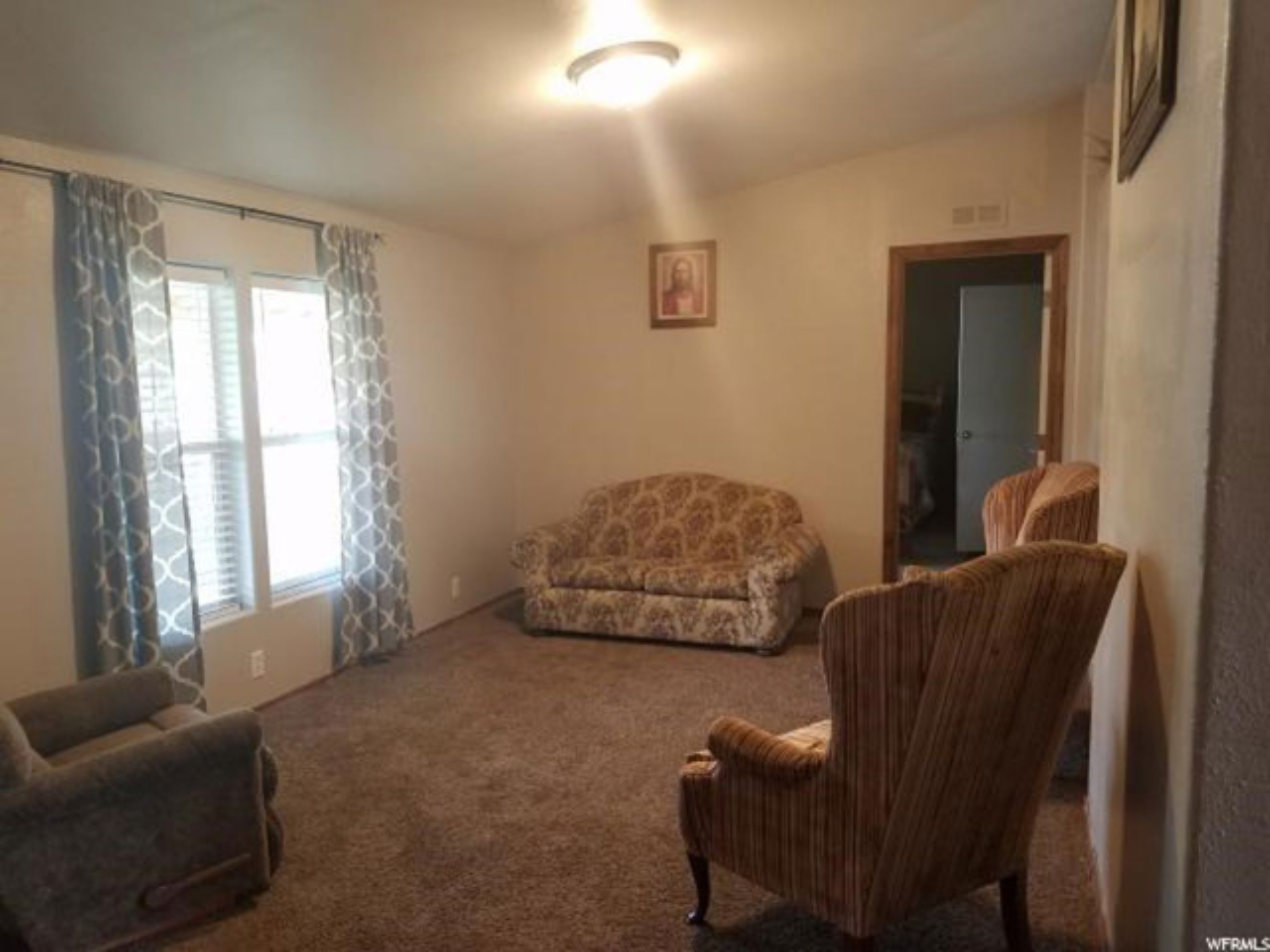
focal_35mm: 26
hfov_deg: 67.3
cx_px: 635
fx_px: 954
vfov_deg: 53.1
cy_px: 476
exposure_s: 1/30
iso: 160
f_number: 1.7
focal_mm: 4.2
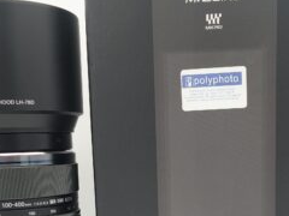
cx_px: 136
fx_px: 334
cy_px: 176
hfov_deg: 46.8
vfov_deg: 34.7
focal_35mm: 40
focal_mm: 5.56
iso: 100
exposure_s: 1/210
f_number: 1.8
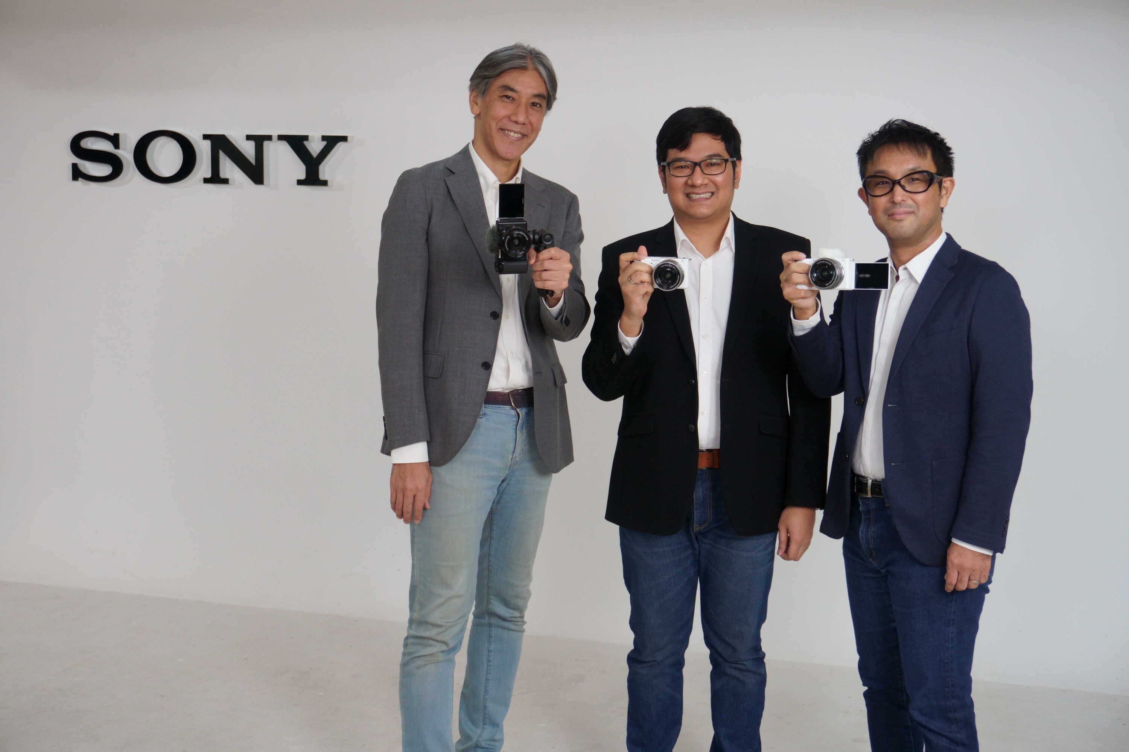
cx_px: 564
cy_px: 376
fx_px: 1505
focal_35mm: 48
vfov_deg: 28.1
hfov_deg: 41.1
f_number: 5
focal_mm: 32
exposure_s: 1/100
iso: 640
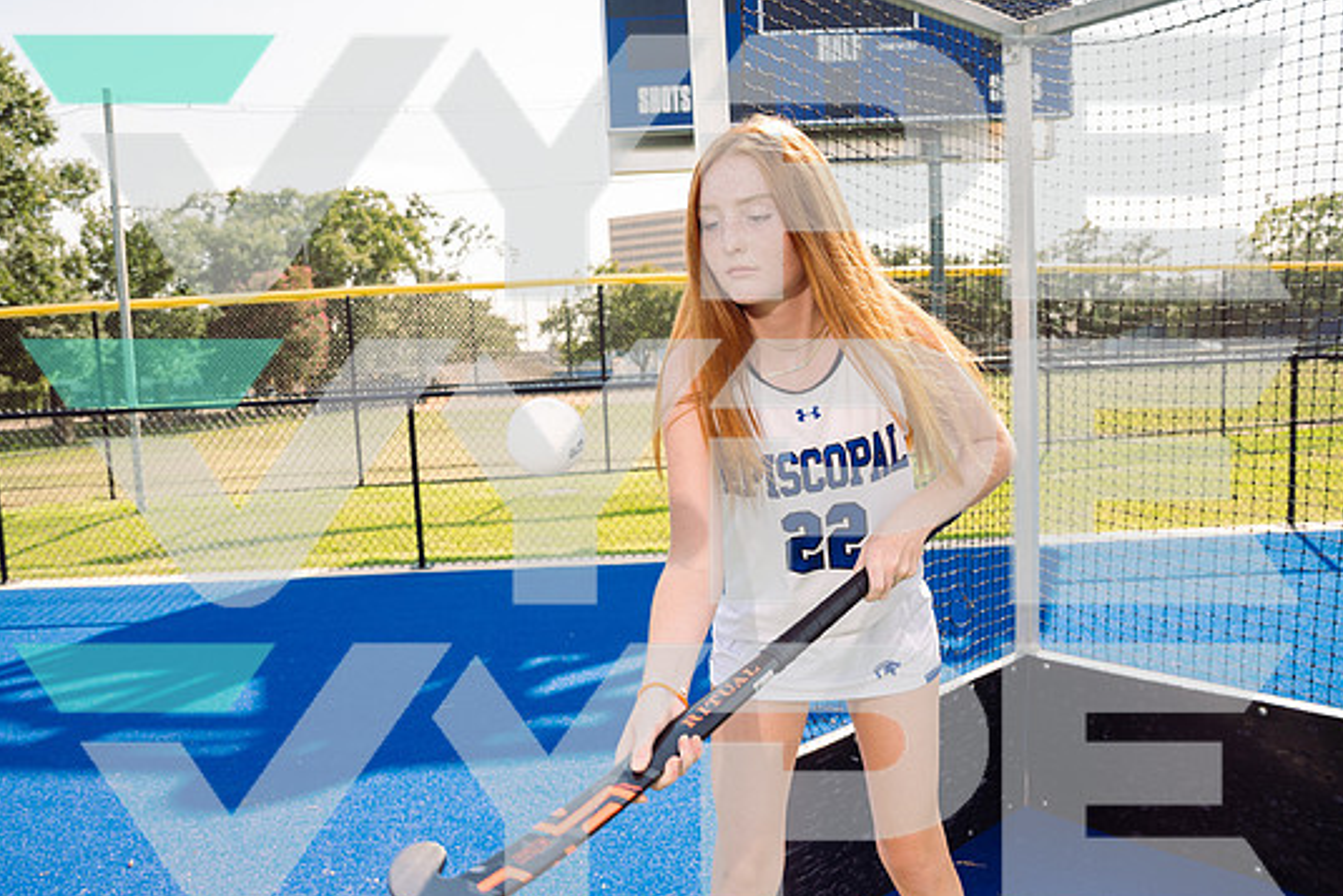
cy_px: 473
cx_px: 660
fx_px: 970
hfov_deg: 69.4
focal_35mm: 26
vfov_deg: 49.6
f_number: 5
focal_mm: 24
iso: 100
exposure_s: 1/250
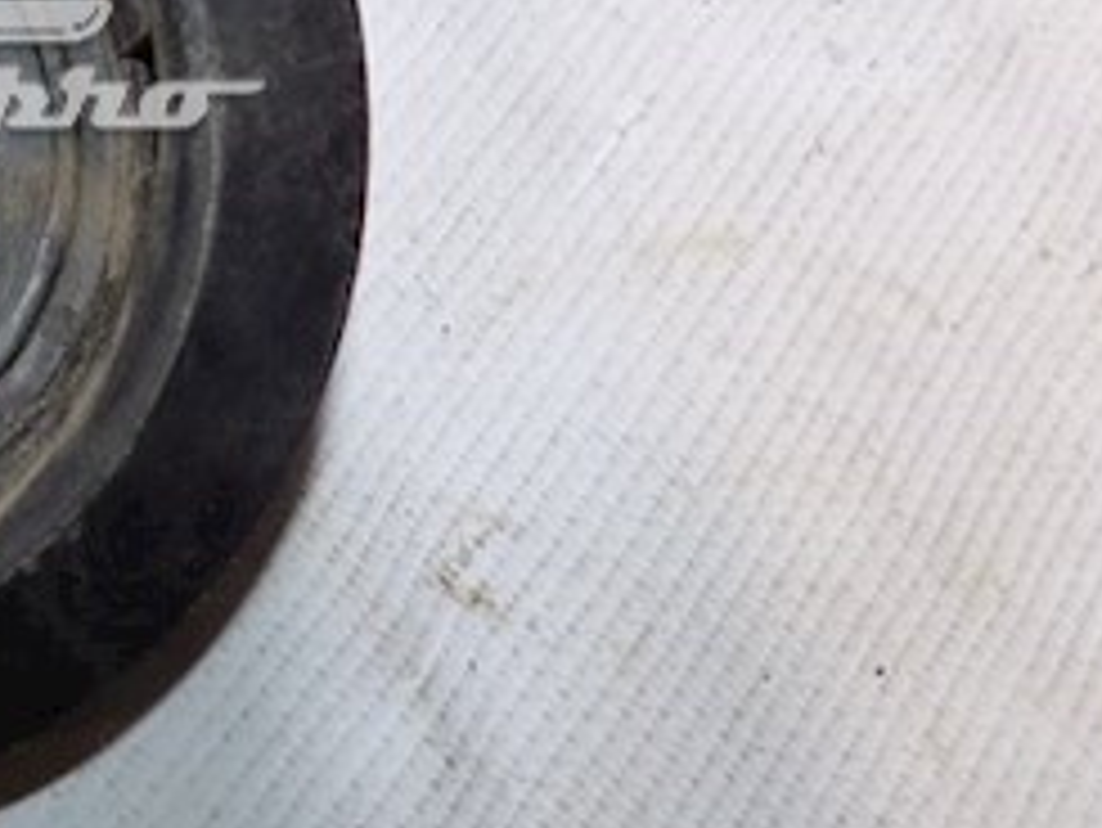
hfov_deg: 27.5
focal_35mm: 60
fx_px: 1911
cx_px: -279
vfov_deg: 23.7
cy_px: 58
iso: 250
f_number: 3.1
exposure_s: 1/30
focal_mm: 4
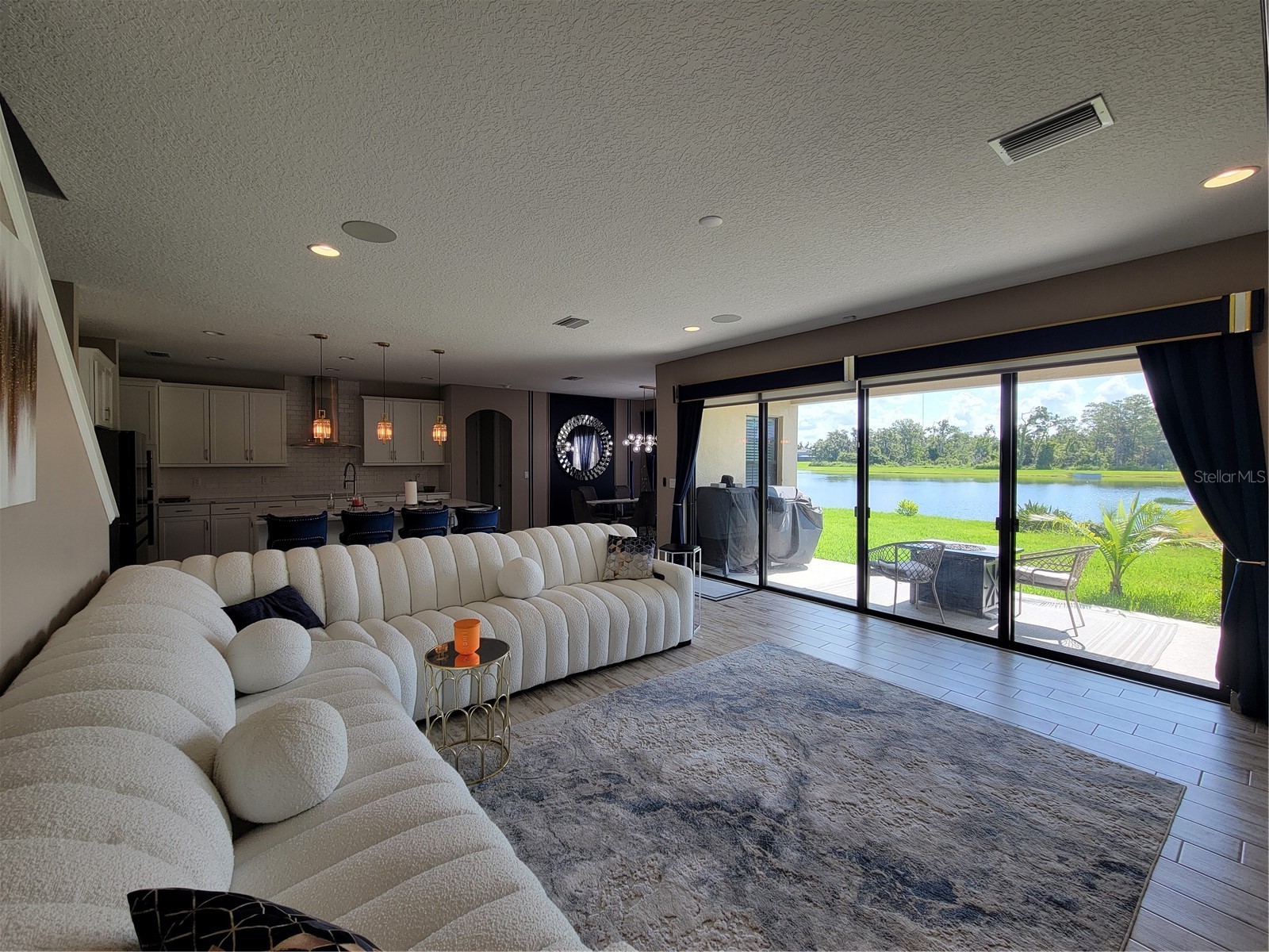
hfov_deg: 106.2
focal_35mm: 13
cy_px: 476
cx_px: 634
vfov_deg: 89.9
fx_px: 477
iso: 50
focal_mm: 2.2
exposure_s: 1/120
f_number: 2.2
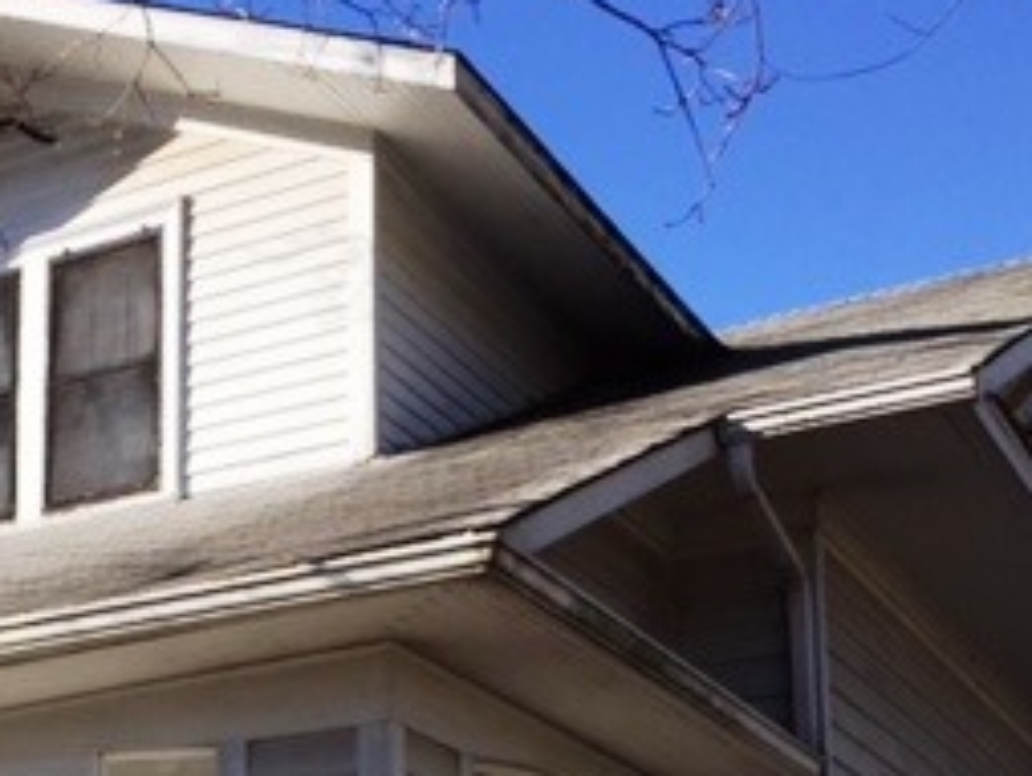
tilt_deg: +8.7
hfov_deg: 25.9
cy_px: 926
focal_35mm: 73
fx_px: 2178
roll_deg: -1.2
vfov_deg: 19.1
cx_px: 126
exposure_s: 1/2083
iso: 32
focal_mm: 4.15
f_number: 2.2
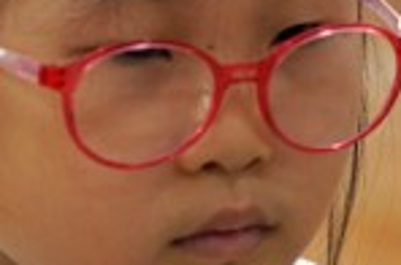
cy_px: 316
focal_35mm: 744
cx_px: 266
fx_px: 8269
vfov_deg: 1.8
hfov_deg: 2.8
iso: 500
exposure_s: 1/160
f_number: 4
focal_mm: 122
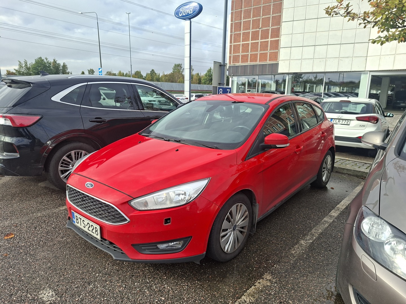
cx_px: 203
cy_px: 152
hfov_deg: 73.9
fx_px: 270
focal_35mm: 23
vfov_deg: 58.9
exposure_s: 1/811
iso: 50
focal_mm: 5.54
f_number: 1.8
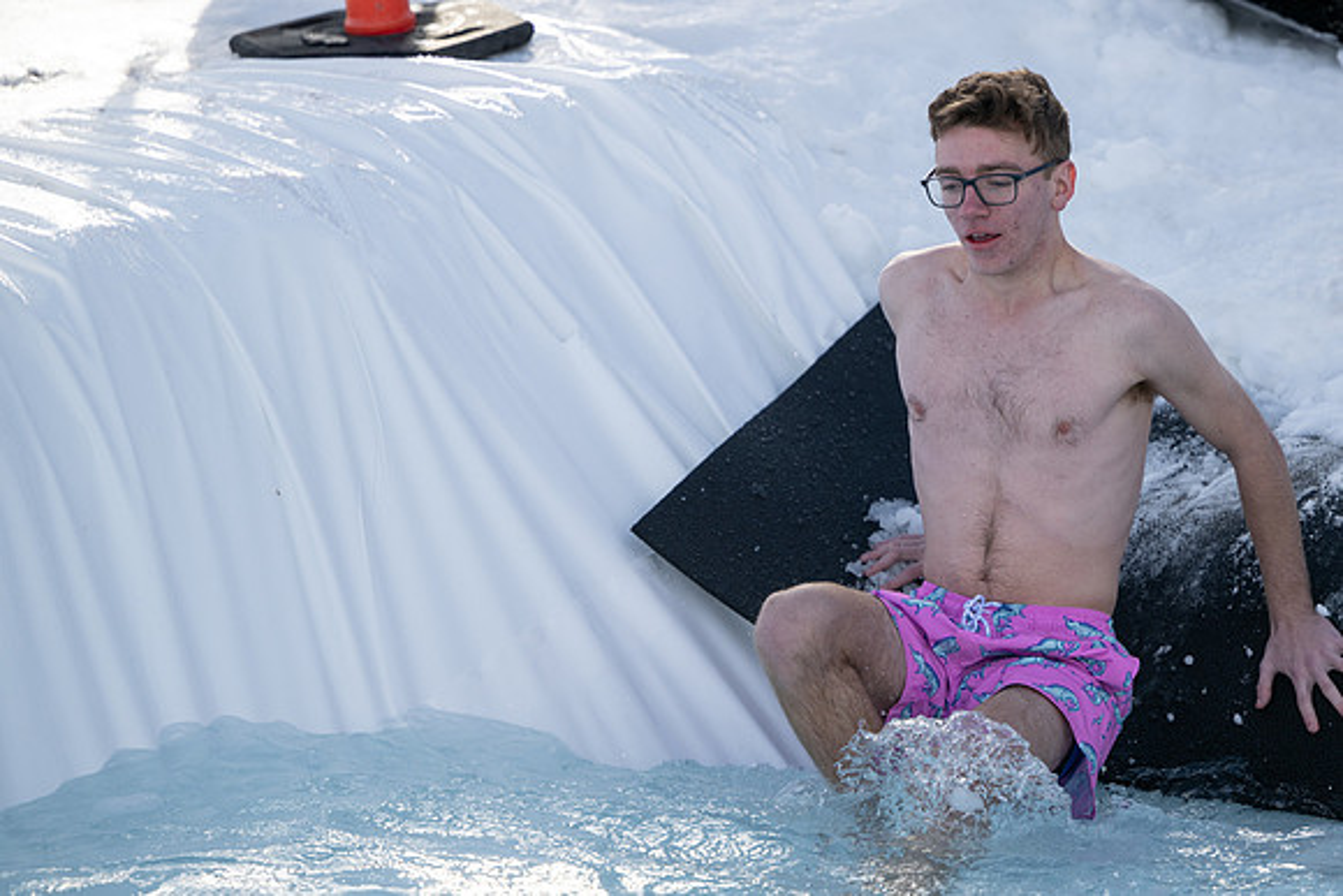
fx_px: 6439
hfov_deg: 11.9
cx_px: 863
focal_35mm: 173
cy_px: 380
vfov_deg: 8.0
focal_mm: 125
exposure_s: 1/2000
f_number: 2.8
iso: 100
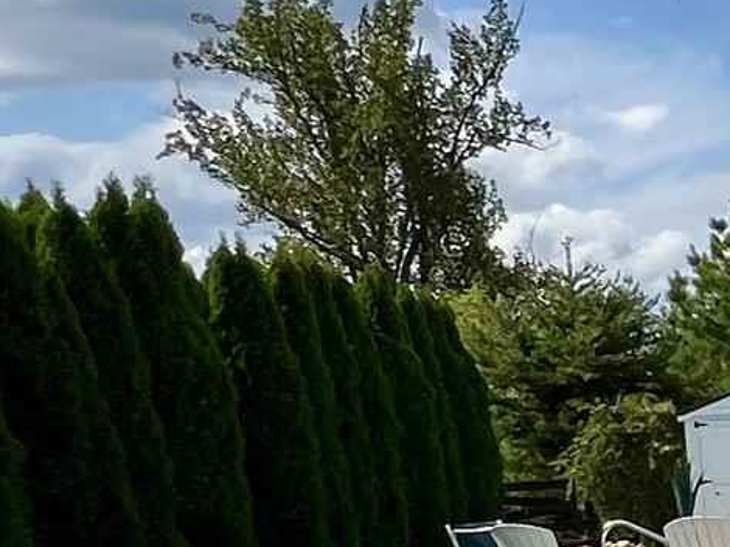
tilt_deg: -3.3
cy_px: 525
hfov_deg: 15.2
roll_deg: +2.7
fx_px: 1792
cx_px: 1688
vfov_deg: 17.0
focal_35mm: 85
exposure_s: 1/1325
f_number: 1.8
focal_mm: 1.57
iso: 32
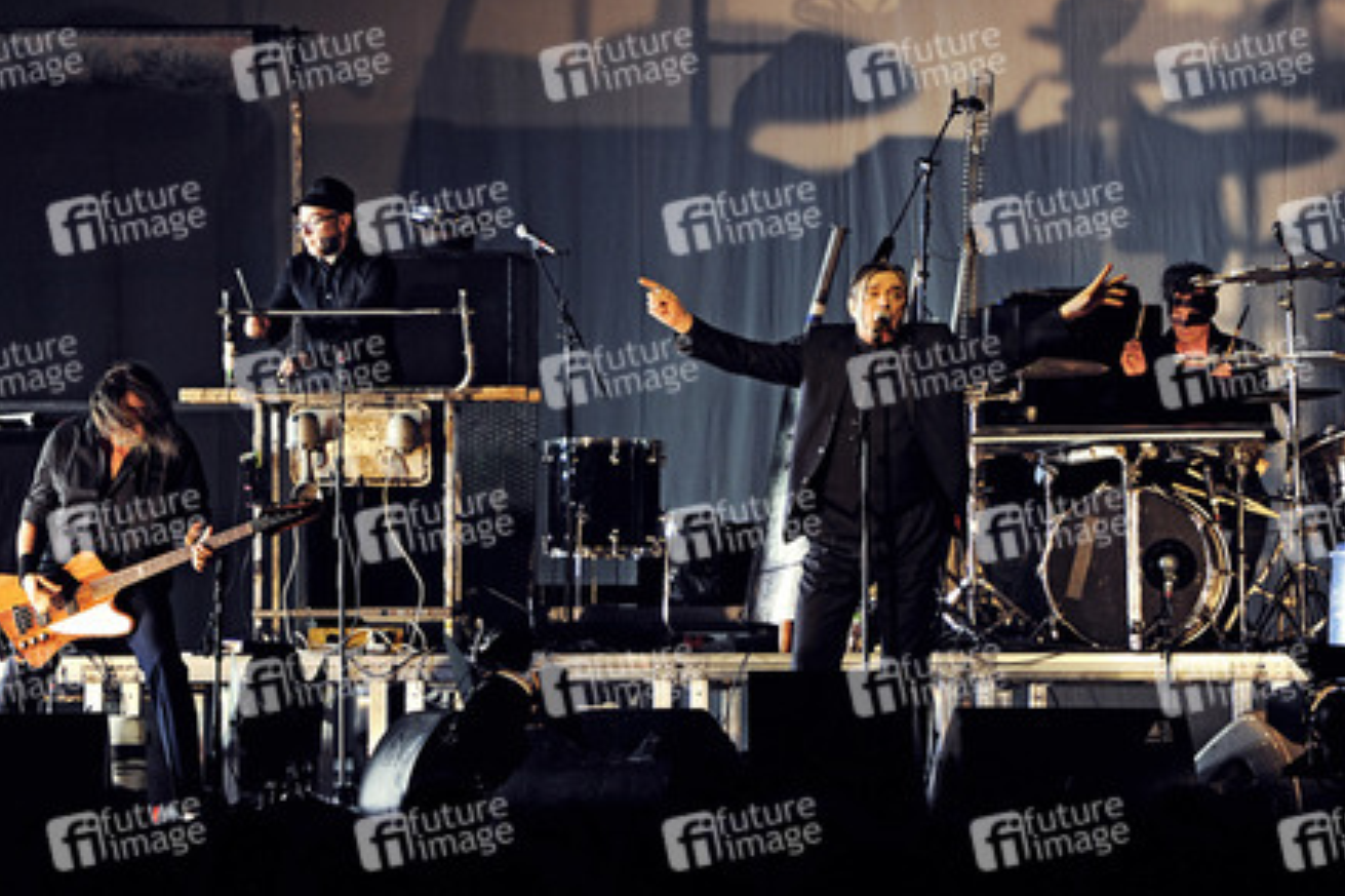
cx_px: 659
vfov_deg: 6.7
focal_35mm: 206
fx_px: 7693
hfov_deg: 10.0
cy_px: 450
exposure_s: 1/320
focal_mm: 200
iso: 1400
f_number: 2.8
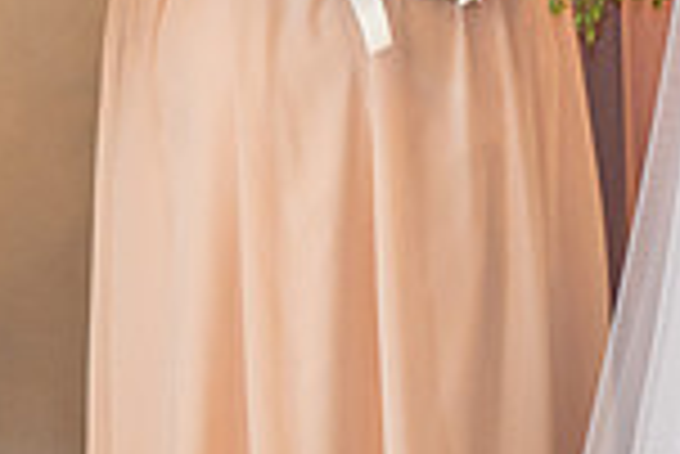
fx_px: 6390
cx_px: 1103
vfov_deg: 4.1
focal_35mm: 338
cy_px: -137
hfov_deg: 6.0
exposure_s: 1/125
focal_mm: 88
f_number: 2.8
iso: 1600
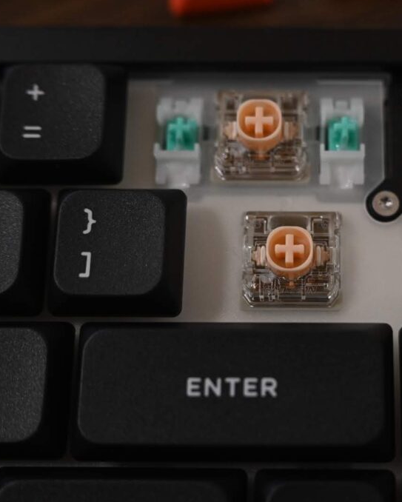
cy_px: 252
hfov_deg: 29.2
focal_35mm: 51
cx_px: 309
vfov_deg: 36.6
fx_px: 758
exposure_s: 1/60
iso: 640
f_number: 3.2
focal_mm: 24
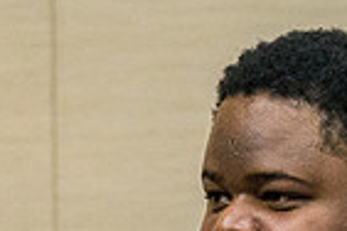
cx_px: 330
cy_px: 421
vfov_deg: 1.5
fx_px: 8559
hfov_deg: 2.3
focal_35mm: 888
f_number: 3.5
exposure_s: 1/160
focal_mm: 144
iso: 3200
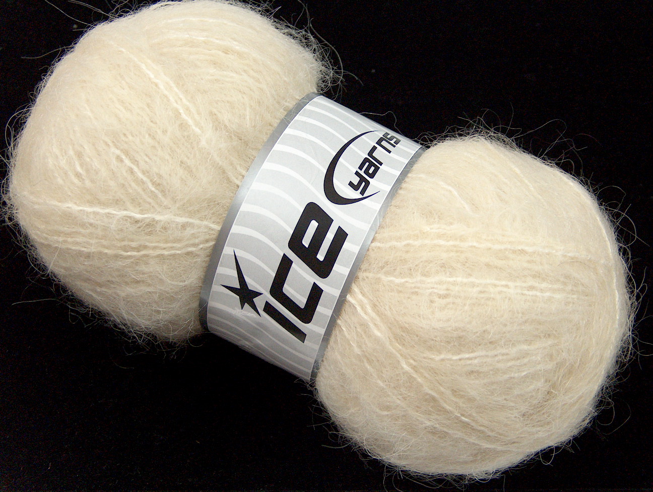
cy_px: 246
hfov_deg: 36.8
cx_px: 326
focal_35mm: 52
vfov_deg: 28.1
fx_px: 982
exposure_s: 1/13.4
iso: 200
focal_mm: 10.64
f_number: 2.8
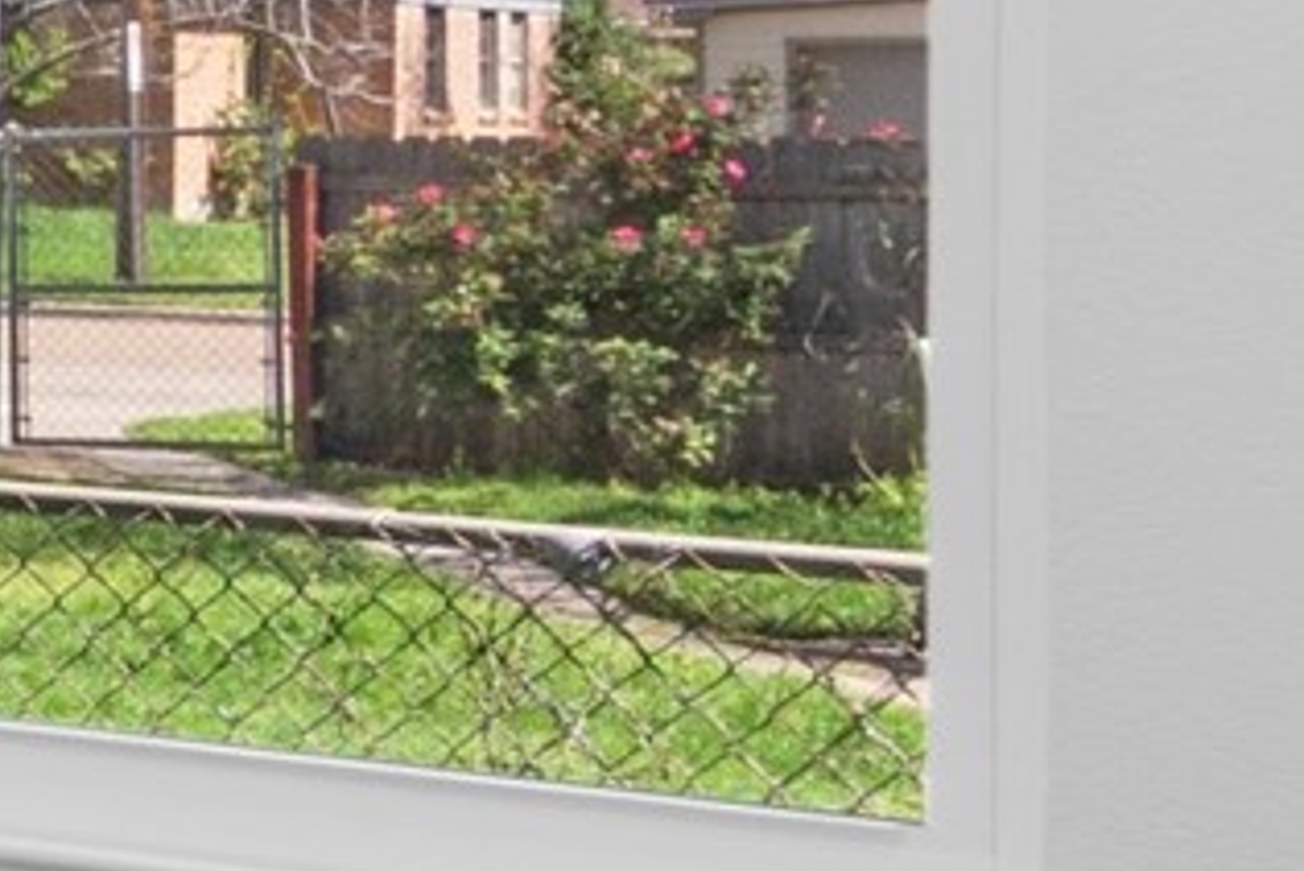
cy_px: 178
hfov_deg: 12.8
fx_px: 3986
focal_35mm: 110
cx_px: -2063
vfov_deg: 12.4
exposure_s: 1/2.5
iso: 400
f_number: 8
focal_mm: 16
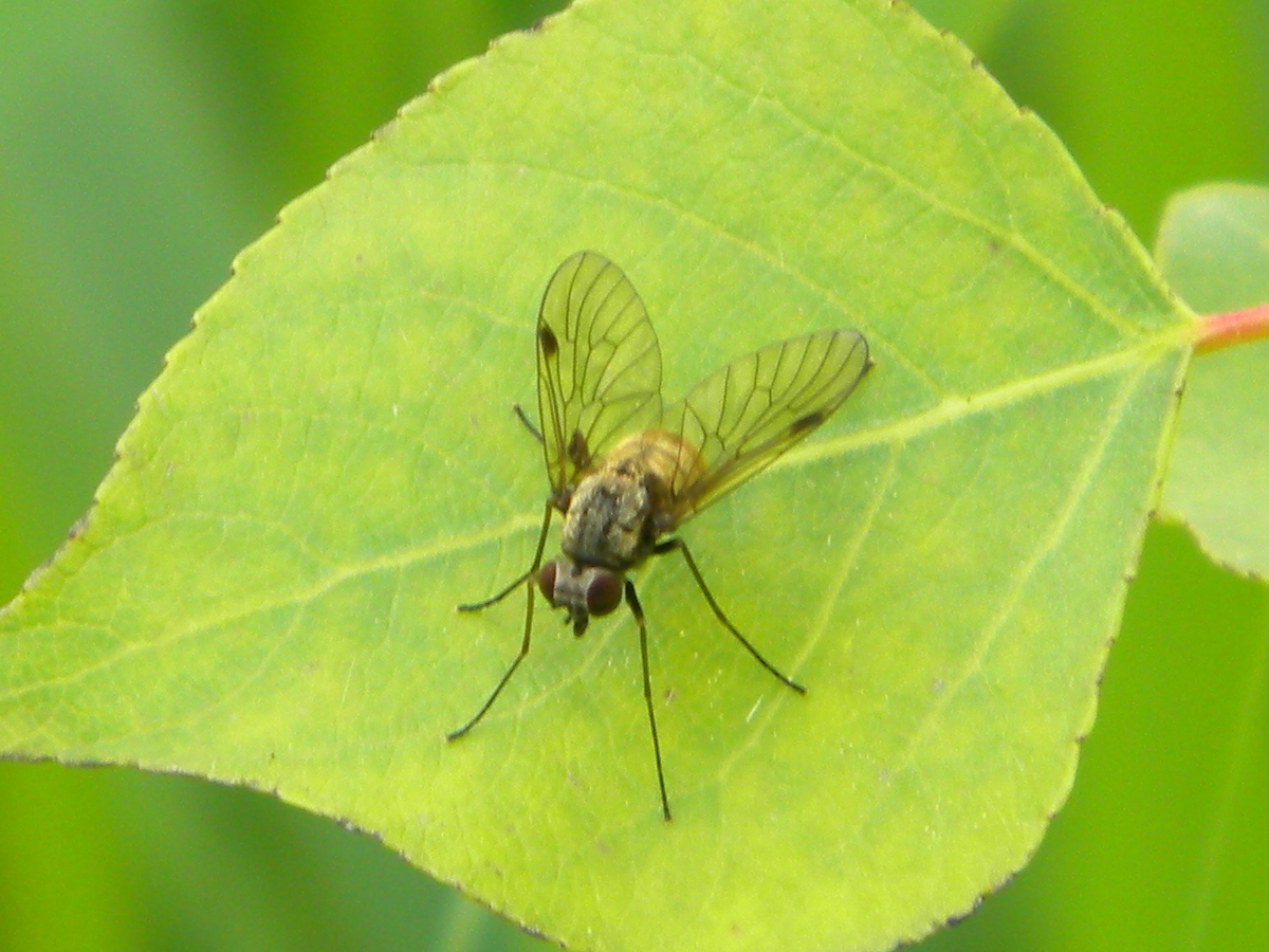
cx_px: 634
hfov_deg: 13.3
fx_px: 5426
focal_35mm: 148
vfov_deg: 10.0
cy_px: 476
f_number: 5
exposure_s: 1/90
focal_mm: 26.8
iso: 80
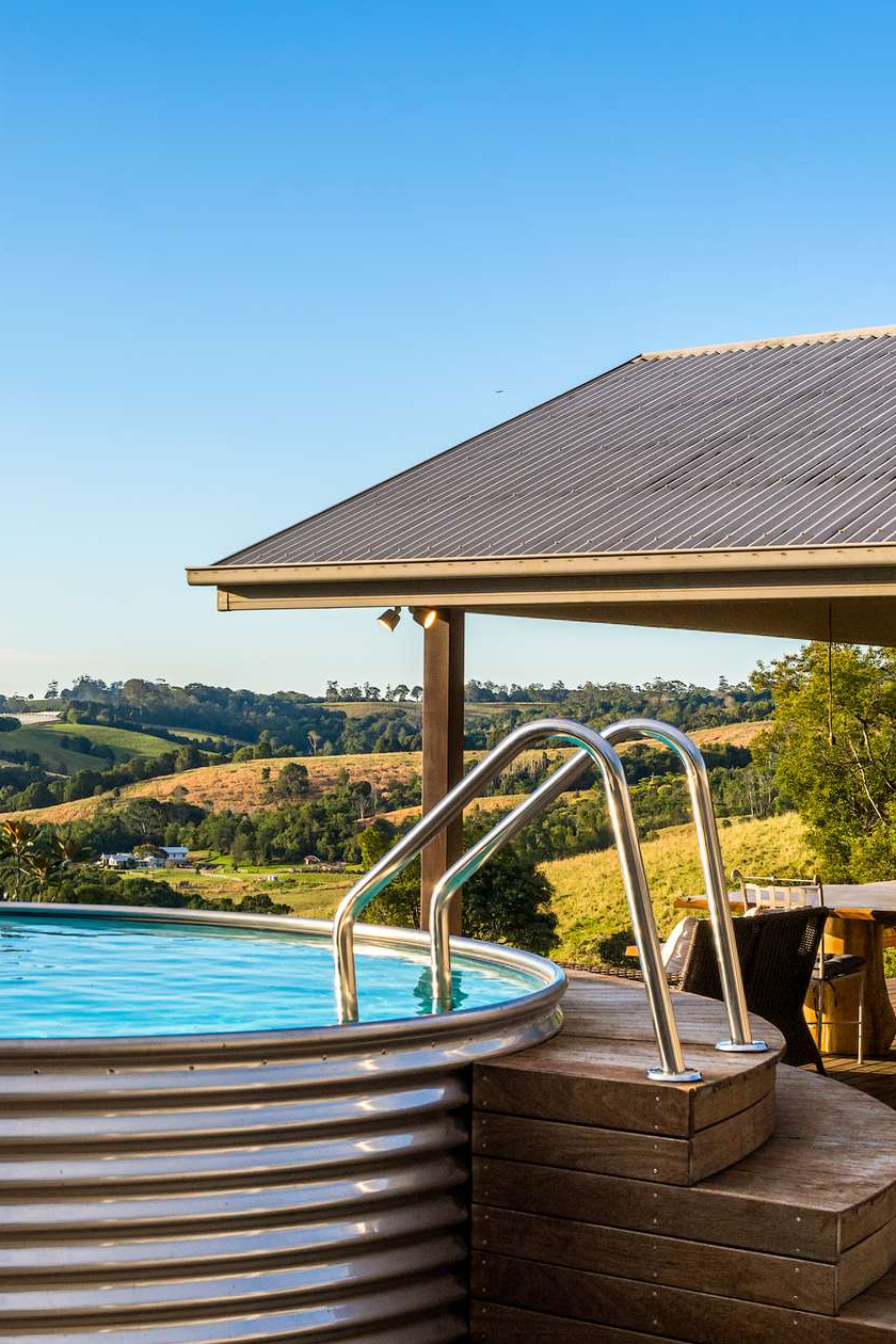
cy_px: 665
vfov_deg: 31.4
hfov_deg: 20.5
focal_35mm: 64
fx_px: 2389
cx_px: -4
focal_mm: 28
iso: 800
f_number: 9
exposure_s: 1/1000
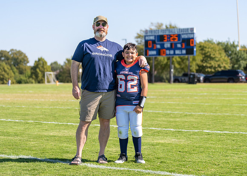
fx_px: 643
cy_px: 75
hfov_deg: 21.7
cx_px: 121
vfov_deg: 15.6
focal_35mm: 92
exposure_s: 1/1000
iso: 100
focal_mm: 70
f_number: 2.8
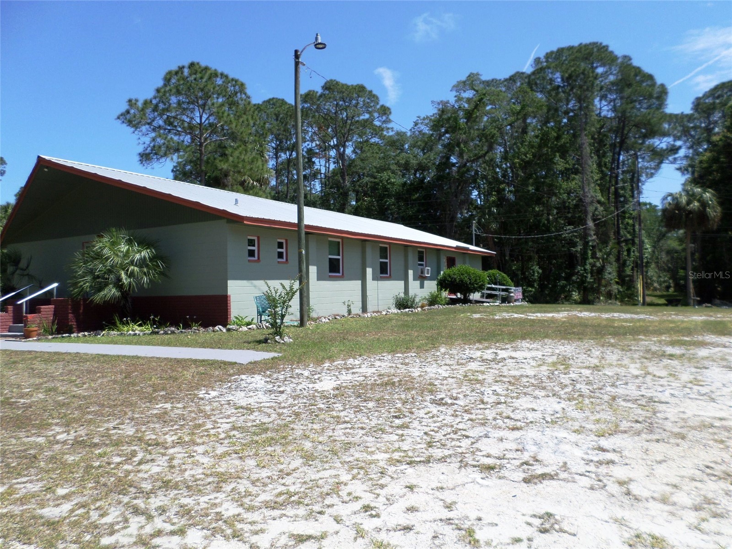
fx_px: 529
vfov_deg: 54.9
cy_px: 274
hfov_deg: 69.4
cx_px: 366
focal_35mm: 25
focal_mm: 4.5
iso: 80
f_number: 2.5
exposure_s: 1/1500
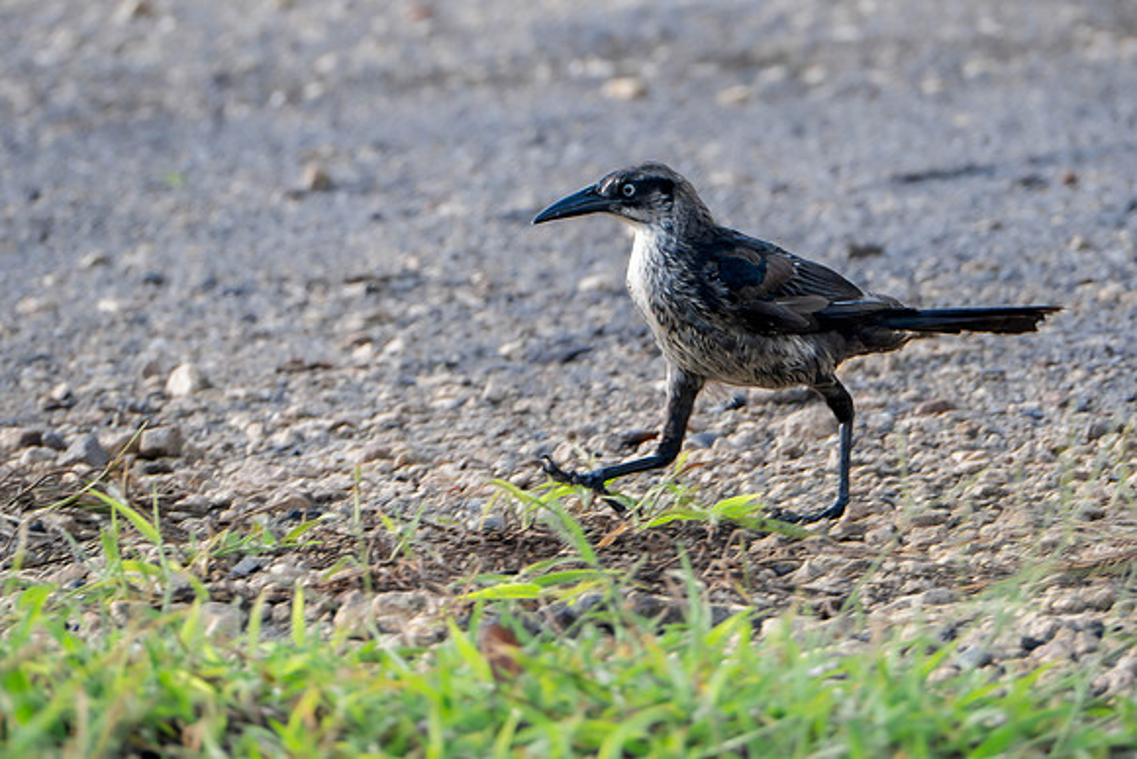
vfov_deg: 1.9
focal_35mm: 729
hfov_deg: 2.8
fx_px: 23022
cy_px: 242
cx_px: 708
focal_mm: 400
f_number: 8
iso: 800
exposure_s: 1/400
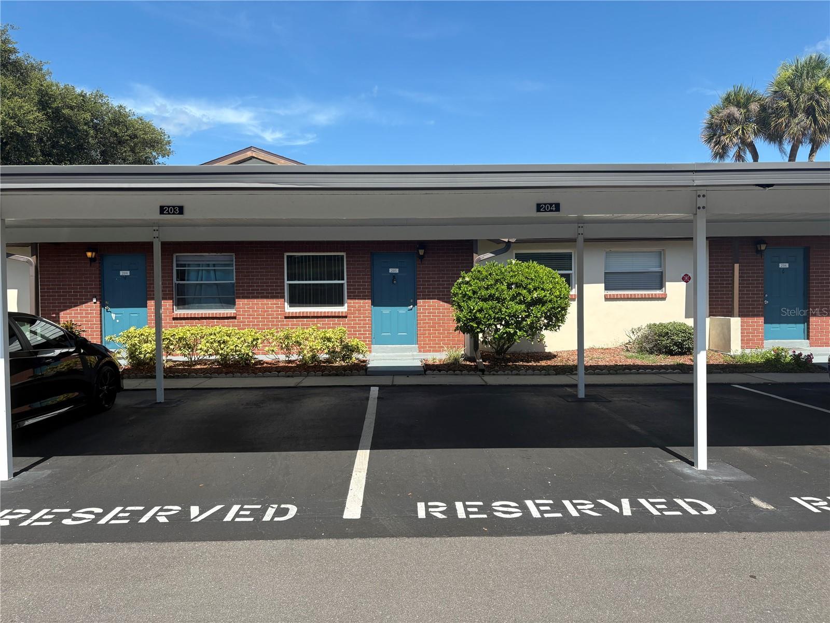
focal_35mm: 26
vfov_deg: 53.1
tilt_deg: -0.7
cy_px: 312
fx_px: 623
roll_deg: +1.1
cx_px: 415
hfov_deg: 67.3
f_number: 1.6
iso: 50
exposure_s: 1/2208
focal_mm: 5.96
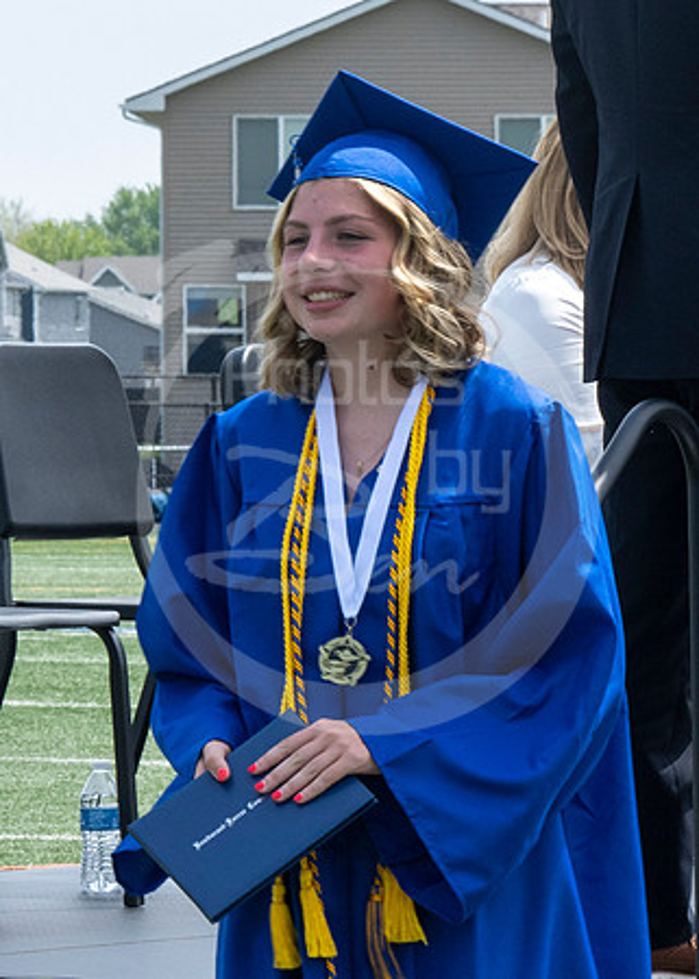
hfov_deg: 4.5
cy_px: 411
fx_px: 8850
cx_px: -13
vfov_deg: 6.3
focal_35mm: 318
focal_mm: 77
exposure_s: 1/250
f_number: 13
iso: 200
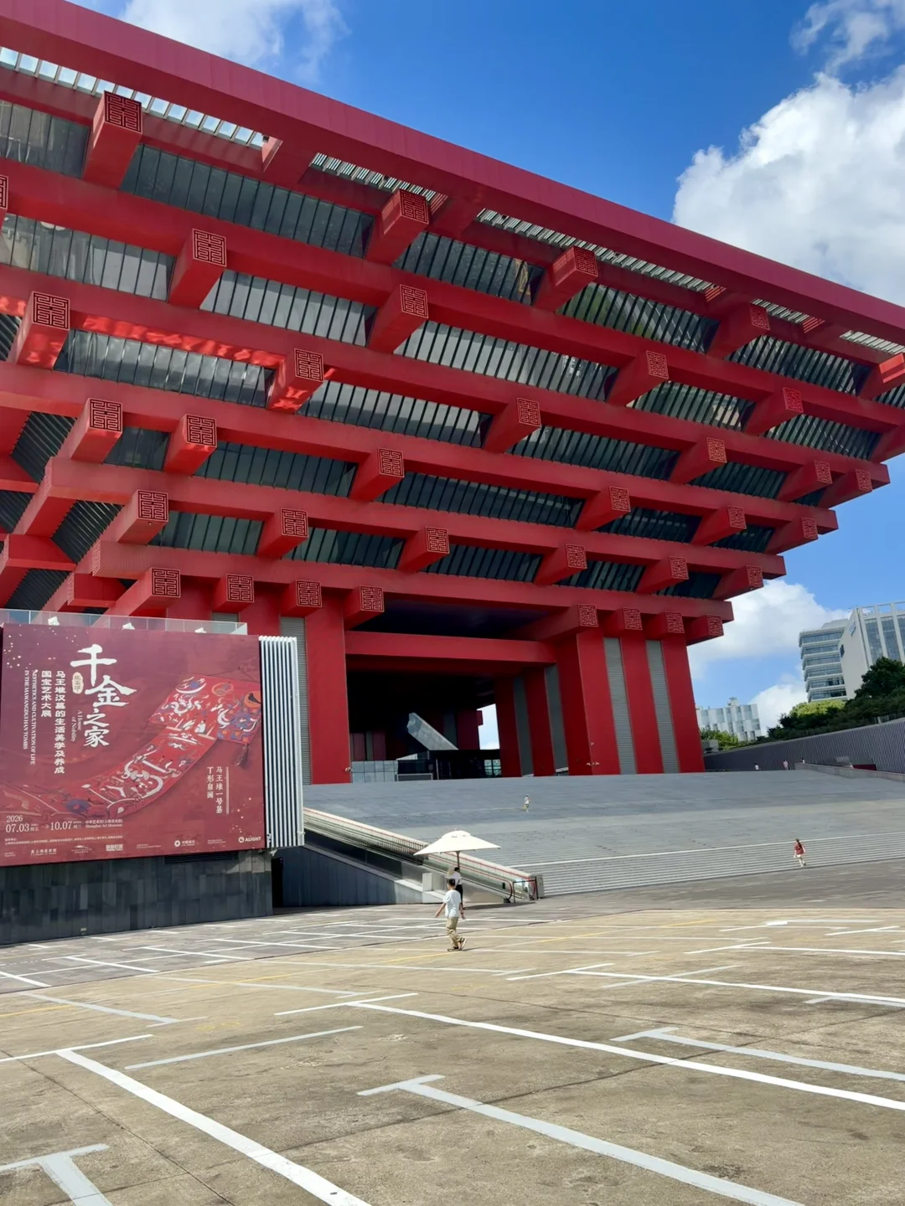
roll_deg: +4.7
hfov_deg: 53.1
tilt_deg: +15.6
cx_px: 452
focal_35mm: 26
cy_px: 603
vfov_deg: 67.3
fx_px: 906
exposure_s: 1/3448
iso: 50
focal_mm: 5.96
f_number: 1.6
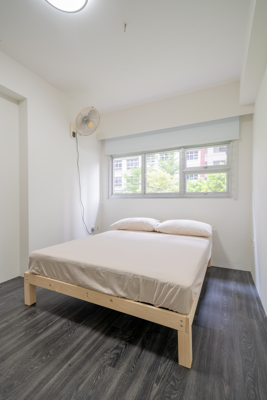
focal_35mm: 16
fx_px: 178
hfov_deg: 73.7
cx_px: 134
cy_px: 200
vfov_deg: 96.7
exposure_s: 1/2.5
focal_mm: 16
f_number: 11
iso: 100
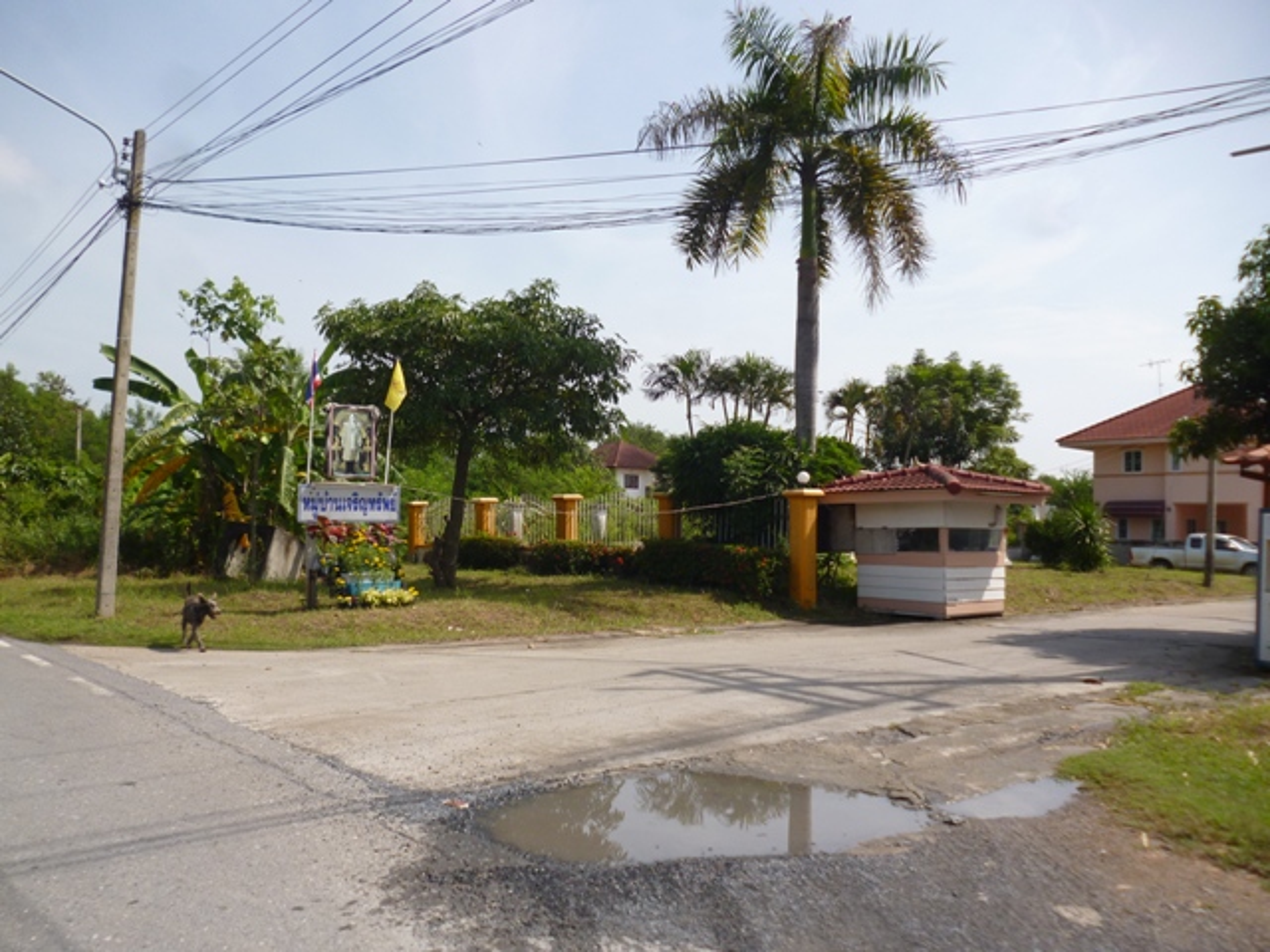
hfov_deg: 63.4
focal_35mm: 28
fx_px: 1027
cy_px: 476
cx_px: 635
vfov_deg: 49.7
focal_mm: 5
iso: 100
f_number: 9
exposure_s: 1/160
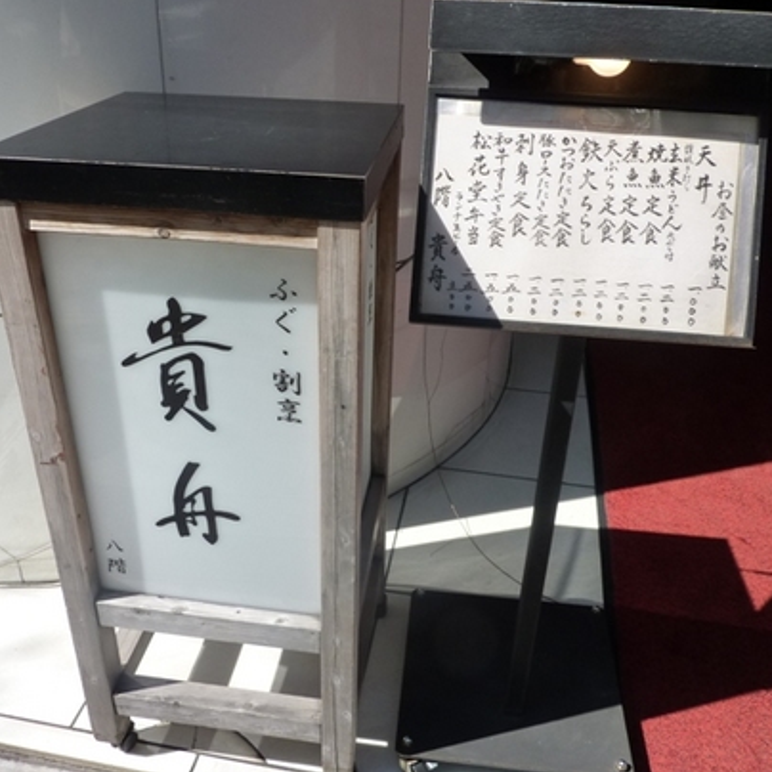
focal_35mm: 30
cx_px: 368
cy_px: 380
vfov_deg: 54.0
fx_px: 757
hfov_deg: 54.0
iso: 125
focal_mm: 4.1
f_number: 4.5
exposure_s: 1/400
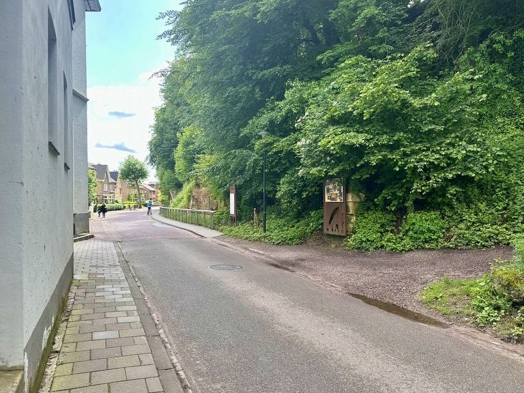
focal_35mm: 25
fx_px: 378
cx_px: 257
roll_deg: +0.8
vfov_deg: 54.9
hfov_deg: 69.4
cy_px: 203
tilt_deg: -1.2
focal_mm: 6.86
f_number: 1.78
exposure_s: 1/642
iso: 80
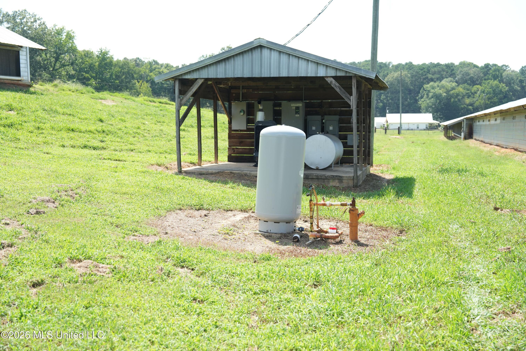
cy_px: 176
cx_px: 263
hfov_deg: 45.4
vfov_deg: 31.2
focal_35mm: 43
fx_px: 628
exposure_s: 1/1600
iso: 400
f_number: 3.5
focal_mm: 43
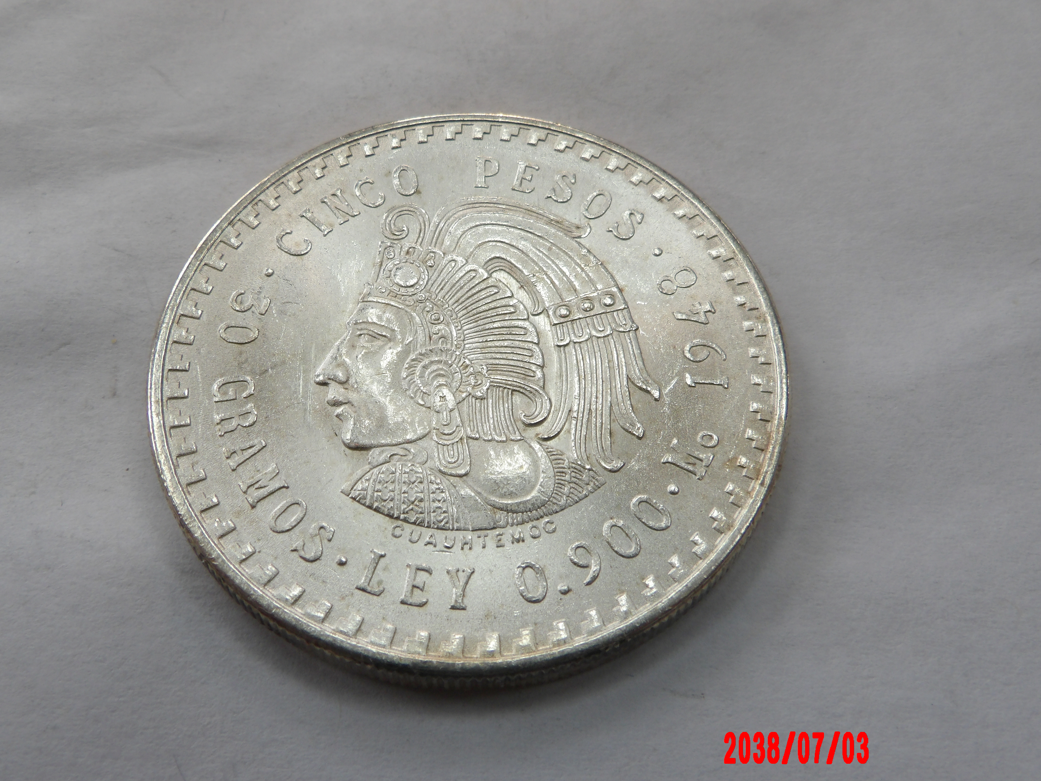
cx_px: 484
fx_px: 1173
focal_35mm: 39
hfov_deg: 47.8
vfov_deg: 36.8
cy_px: 399
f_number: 4.5
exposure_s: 1/71
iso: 100
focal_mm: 6.2
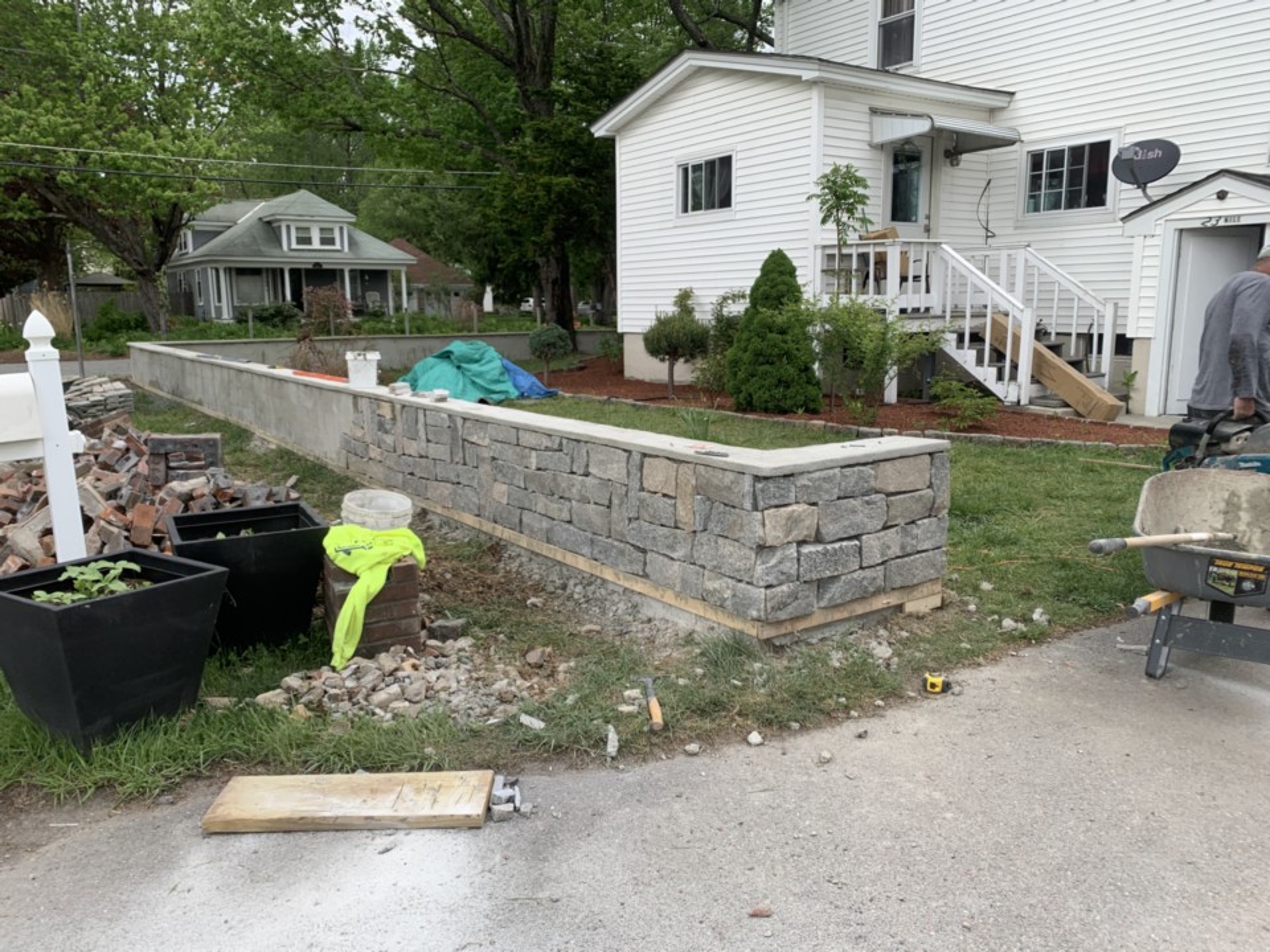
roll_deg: +0.4
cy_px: 476
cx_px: 635
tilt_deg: -10.0
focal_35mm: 26
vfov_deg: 53.1
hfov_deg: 67.3
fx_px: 954
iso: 25
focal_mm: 4.25
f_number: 1.8
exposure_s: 1/471
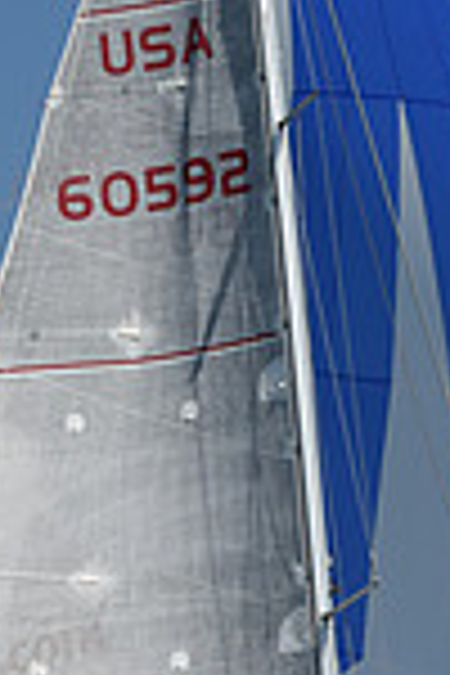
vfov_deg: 7.6
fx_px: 5081
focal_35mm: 271
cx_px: 340
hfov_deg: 5.1
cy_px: 405
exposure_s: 1/1250
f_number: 11
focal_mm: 70
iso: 250
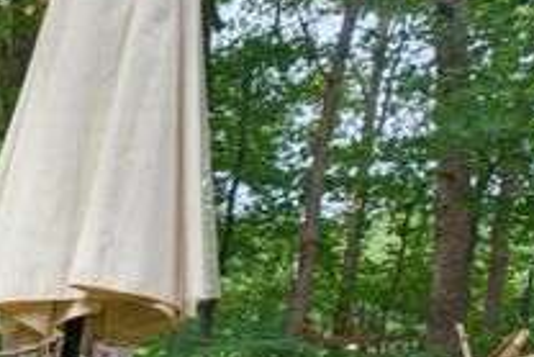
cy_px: 186
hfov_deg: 18.3
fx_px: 876
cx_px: -580
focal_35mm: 59
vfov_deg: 23.0
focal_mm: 12
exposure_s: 1/30
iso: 400
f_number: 7.1
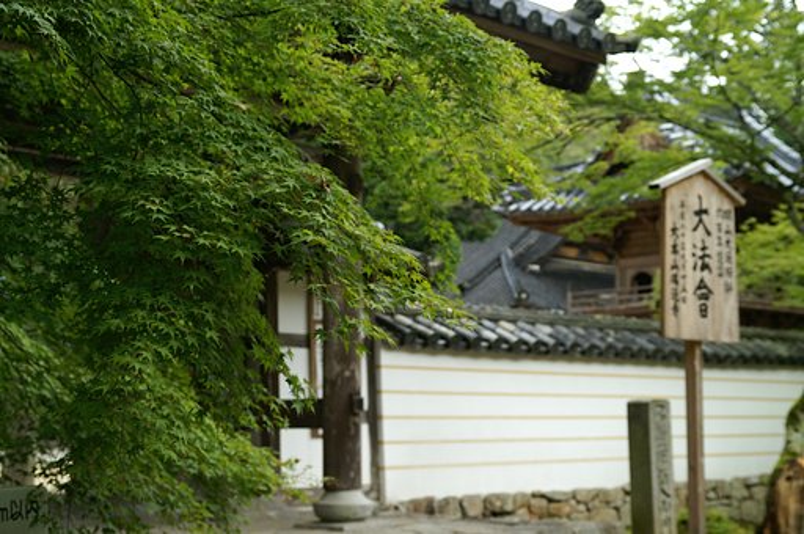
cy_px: 267
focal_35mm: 52
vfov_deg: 25.7
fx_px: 1171
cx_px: 402
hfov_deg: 37.9
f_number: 5
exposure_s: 1/80
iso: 200
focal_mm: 35
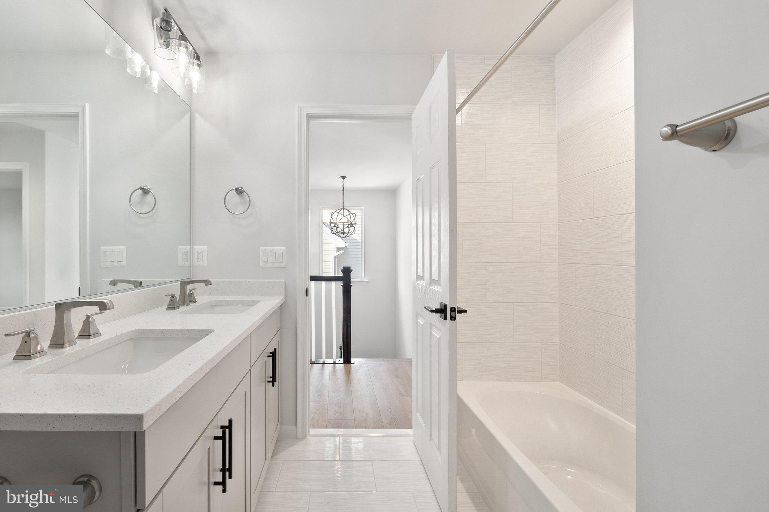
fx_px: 320
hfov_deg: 100.4
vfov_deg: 77.3
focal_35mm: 15
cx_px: 384
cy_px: 256
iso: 640
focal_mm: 10
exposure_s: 1/6
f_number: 8
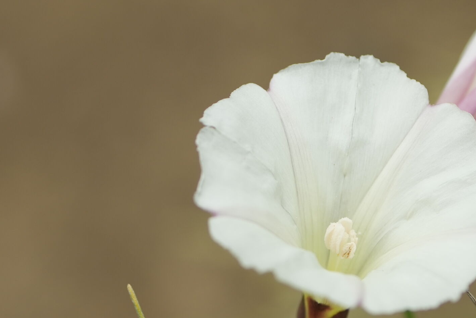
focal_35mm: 153
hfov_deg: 13.4
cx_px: 377
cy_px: 254
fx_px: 2023
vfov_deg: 8.9
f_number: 4.5
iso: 200
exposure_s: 1/1600
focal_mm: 50
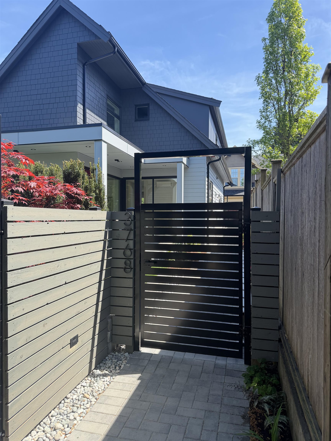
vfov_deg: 71.6
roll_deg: -0.7
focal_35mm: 24
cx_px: 166
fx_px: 306
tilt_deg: -0.9
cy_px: 220
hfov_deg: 56.8
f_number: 1.78
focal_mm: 6.76
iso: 100
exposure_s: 1/1437
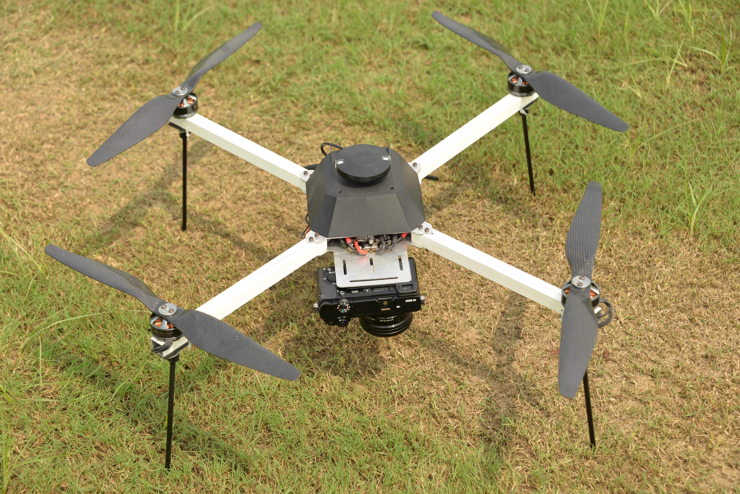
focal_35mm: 82
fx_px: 1686
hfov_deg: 24.8
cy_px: 247
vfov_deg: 16.7
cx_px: 370
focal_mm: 82
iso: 160
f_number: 6.3
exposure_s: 1/400
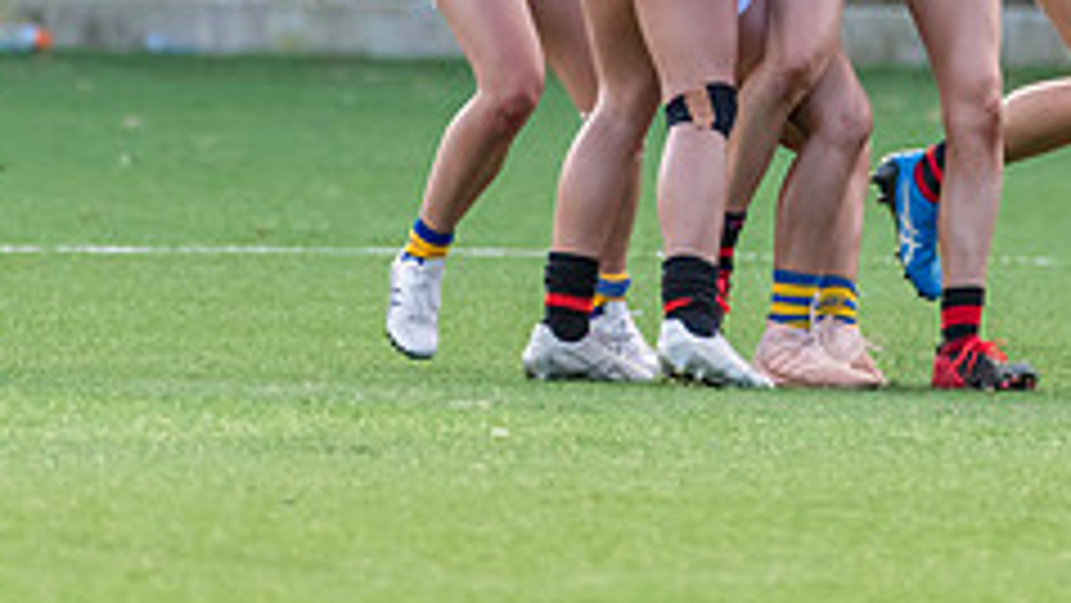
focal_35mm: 1766
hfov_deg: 1.2
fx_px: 50163
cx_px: 674
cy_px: -178
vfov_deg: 0.7
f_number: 6.3
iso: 3200
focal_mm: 600
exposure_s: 1/1600
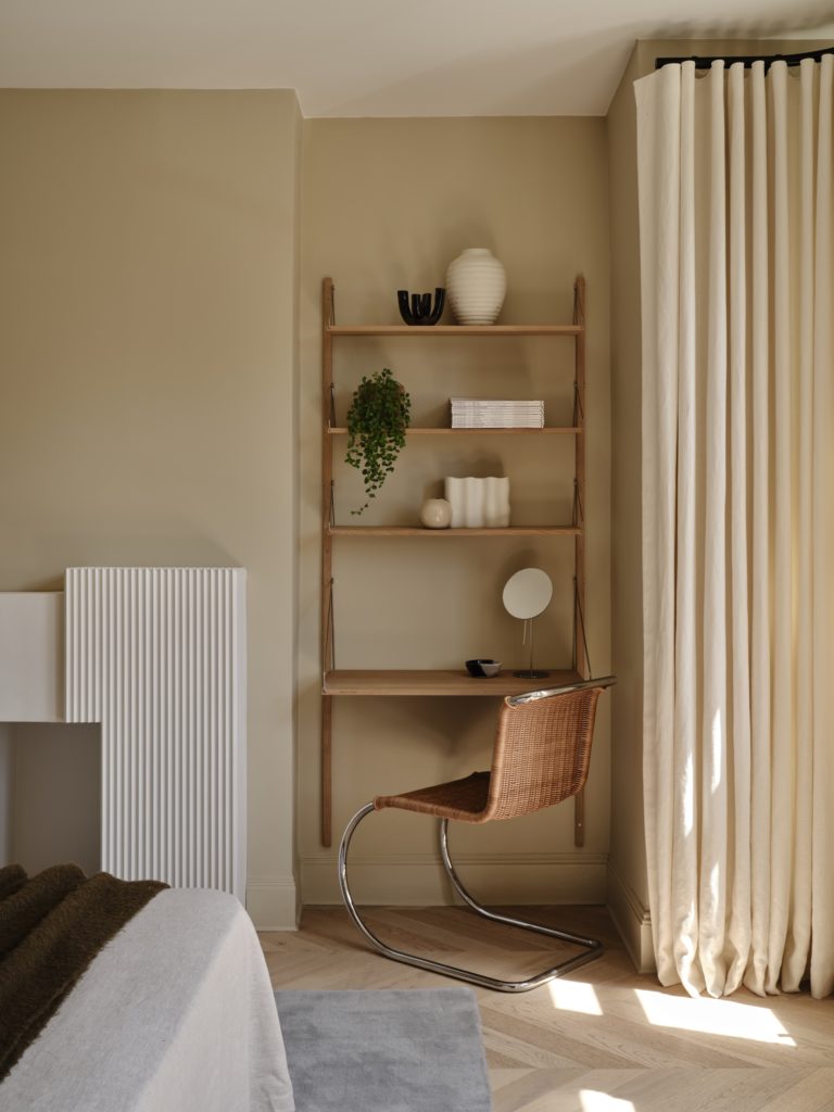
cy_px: 556
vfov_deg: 50.1
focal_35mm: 37
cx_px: 417
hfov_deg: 38.7
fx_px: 1189
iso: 400
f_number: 14
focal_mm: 46.5
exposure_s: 1/6
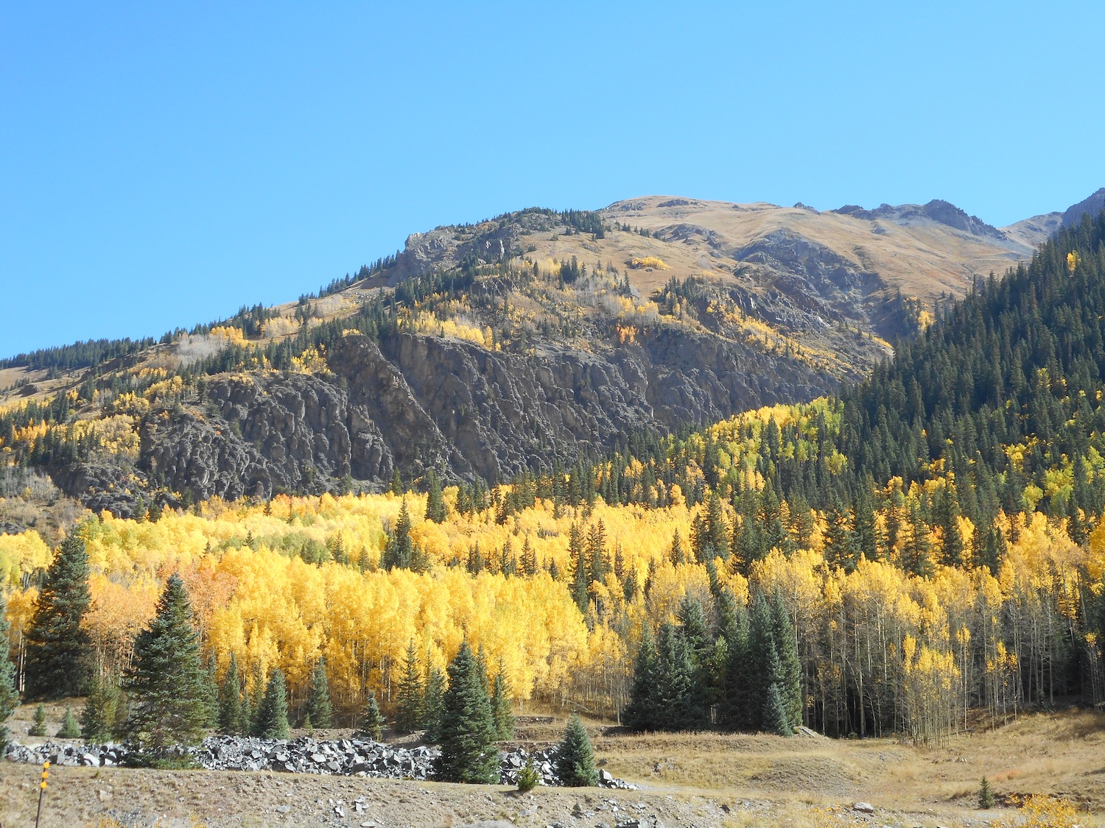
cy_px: 414
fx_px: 1405
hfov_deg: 42.9
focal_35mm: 44
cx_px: 552
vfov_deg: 32.9
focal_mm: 7.9
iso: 80
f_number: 4.7
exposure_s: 1/160
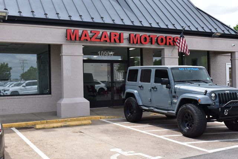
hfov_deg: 45.0
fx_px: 287
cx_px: 119
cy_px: 80
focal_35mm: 44
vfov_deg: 30.8
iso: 400
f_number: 11
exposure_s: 1/400
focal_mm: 29
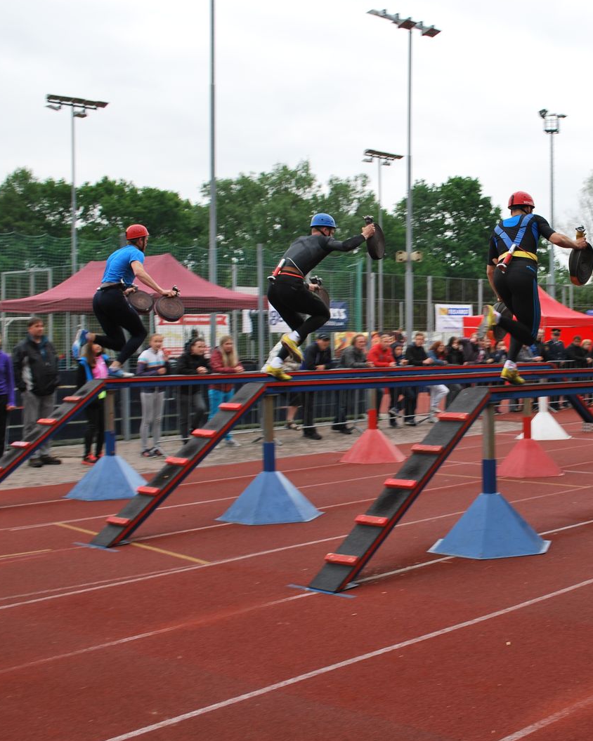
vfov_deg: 39.6
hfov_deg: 31.0
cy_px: 367
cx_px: 497
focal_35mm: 47
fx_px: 1032
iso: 110
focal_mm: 22
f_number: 5.6
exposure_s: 1/125
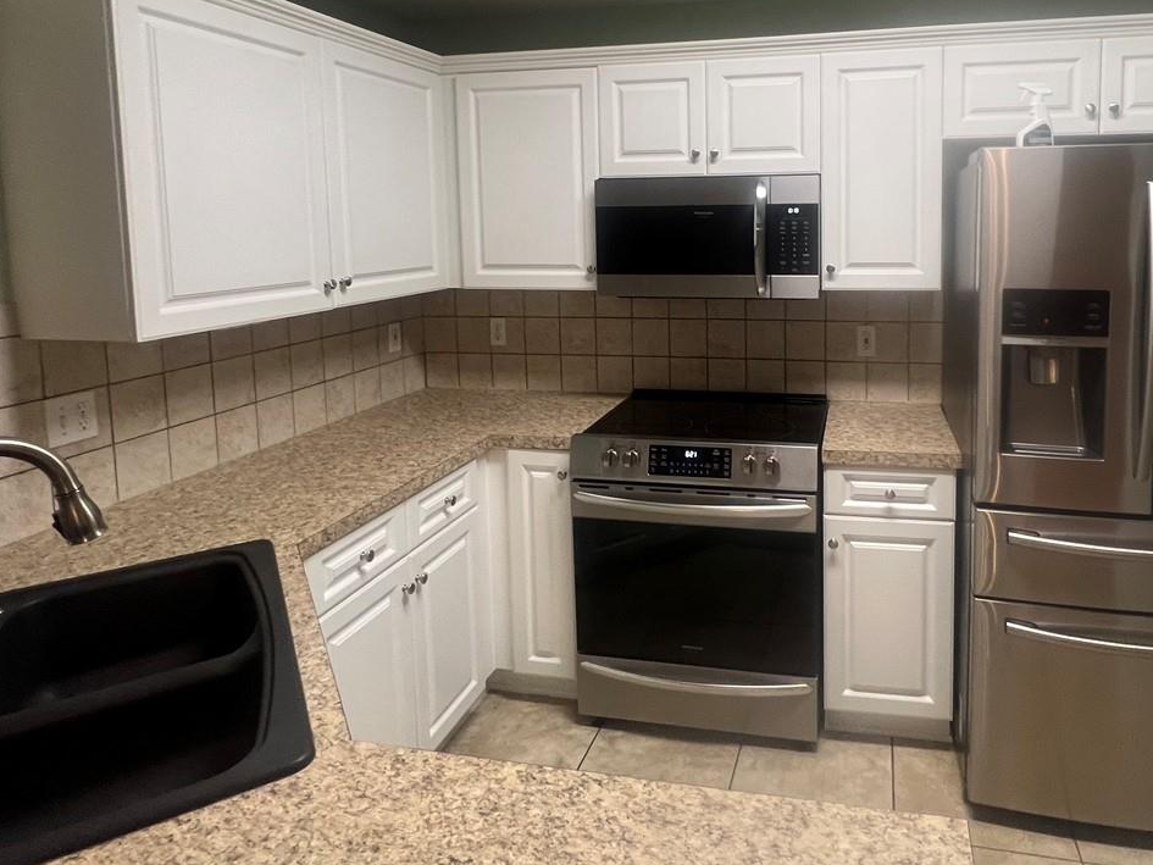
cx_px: 724
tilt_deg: -4.8
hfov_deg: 75.0
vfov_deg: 59.7
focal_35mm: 22
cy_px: 292
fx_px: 733
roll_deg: +1.3
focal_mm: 1.57
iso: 125
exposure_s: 1/60
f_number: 1.8
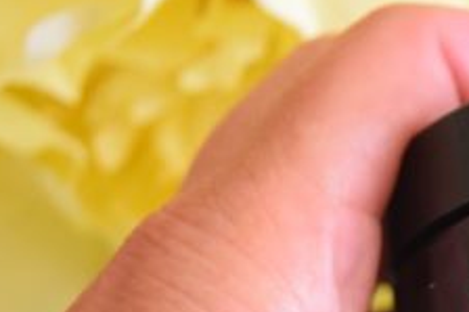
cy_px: 445
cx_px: 662
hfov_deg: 11.4
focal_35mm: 174
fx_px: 2265
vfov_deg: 7.8
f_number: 5
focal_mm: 40
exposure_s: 1/125
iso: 3200
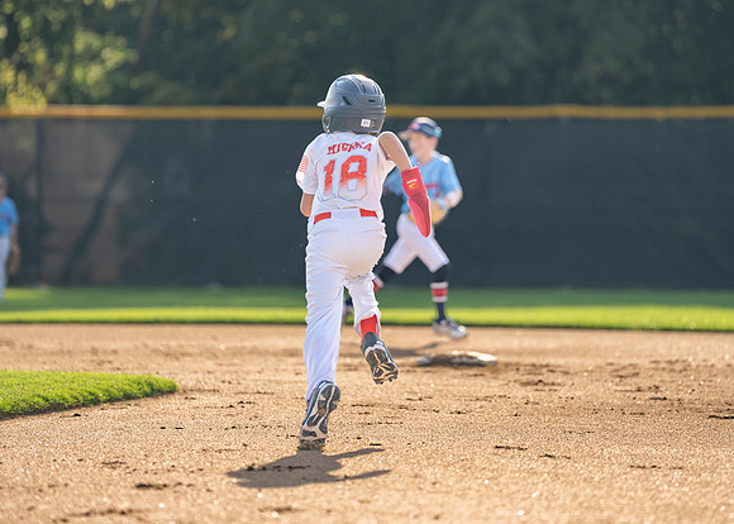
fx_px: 5426
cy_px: 211
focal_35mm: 260
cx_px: 364
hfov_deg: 7.7
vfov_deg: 5.5
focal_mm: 200
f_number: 2.8
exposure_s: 1/4000
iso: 400
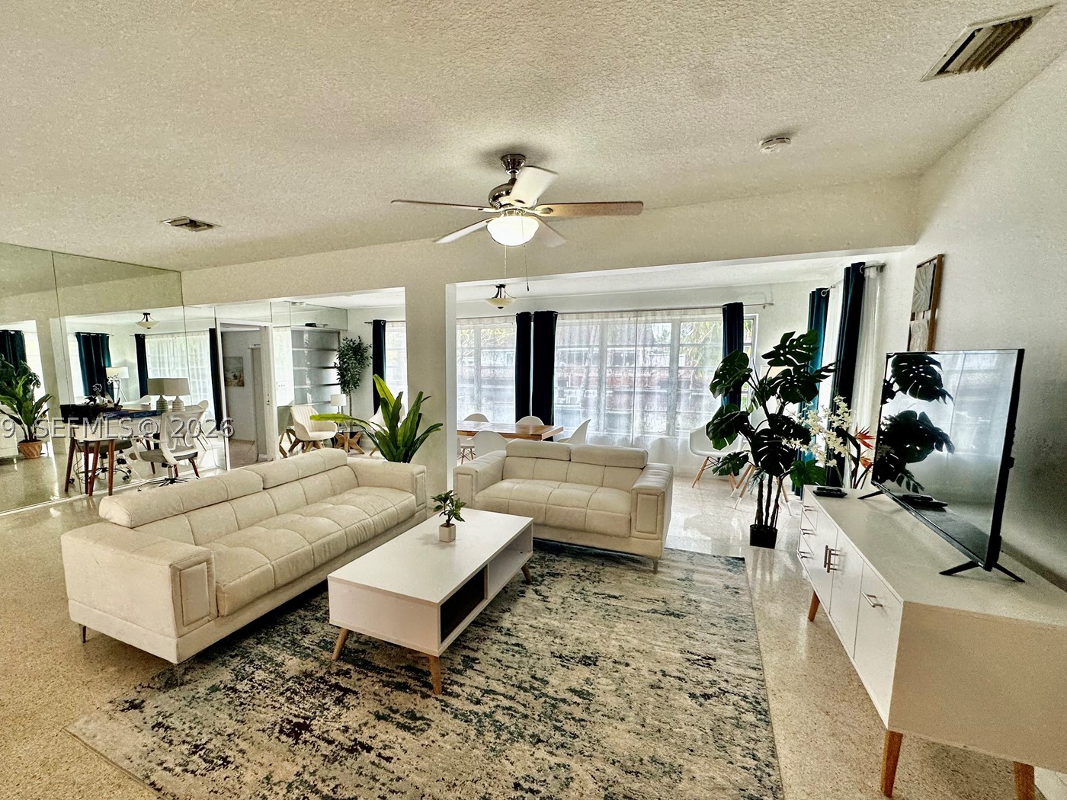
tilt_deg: -8.6
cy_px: 427
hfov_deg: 94.0
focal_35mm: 16
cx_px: 468
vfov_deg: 78.0
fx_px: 493
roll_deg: -0.7
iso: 100
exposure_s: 1/120
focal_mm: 2.22
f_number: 2.2
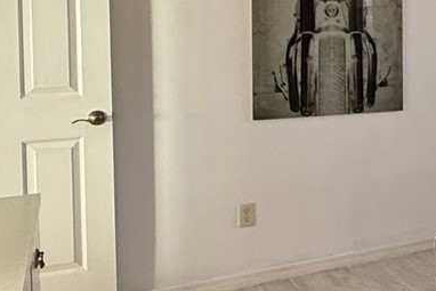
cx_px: 581
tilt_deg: -0.2
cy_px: 46
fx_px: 739
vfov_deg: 21.9
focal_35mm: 61
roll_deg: +1.0
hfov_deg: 27.1
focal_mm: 2.22
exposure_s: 1/60
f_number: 2.2
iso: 500
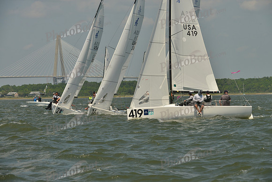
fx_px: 1511
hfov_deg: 10.3
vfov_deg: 6.9
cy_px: 91
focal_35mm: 200
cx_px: 136
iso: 280
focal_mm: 200
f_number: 10
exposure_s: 1/1250
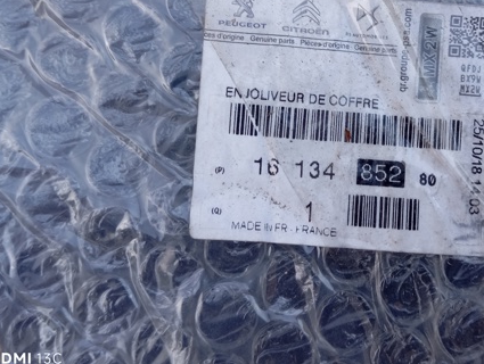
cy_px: 114
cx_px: 319
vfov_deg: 34.0
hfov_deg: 44.1
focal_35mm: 42
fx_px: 588
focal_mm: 4.22
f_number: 1.8
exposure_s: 1/50
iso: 352
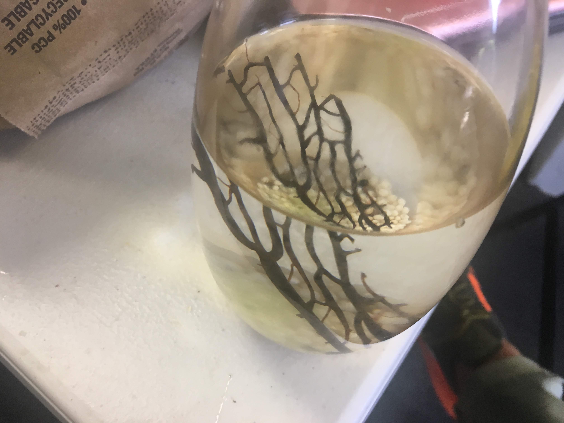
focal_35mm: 29
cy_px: 212
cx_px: 282
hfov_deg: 61.7
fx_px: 472
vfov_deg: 48.2
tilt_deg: -53.1
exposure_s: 1/30
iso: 64
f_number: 2.2
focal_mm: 4.15
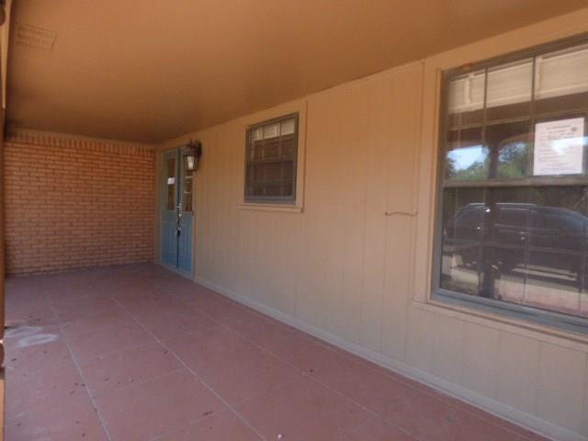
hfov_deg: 81.7
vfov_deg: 66.0
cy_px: 220
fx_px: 340
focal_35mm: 20
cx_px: 294
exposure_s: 1/500
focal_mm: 3.58
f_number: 2.8
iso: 400
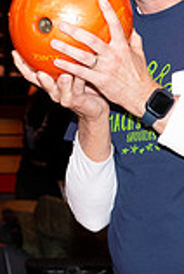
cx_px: 137
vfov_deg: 10.5
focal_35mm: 196
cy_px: 125
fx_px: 1496
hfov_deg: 7.0
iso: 2000
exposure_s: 1/100
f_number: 5.6
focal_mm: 46
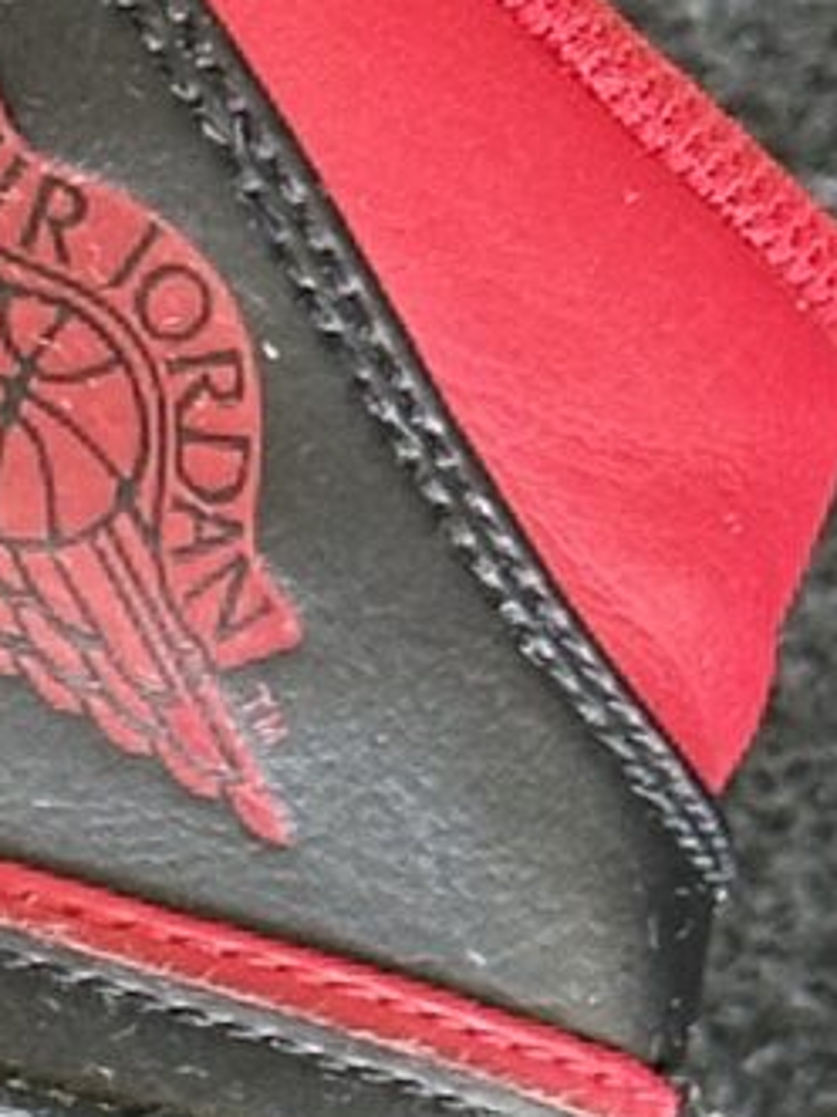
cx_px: -1674
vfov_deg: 5.3
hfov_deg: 3.9
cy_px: 1701
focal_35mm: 371
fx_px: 11969
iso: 200
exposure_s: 1/33
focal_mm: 6.86
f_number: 1.78
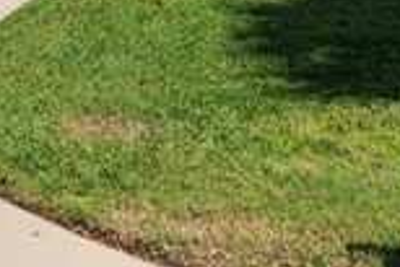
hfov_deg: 23.3
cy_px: -198
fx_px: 952
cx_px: 330
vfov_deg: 14.3
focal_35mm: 86
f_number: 10
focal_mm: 16.5
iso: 100
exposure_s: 1/250
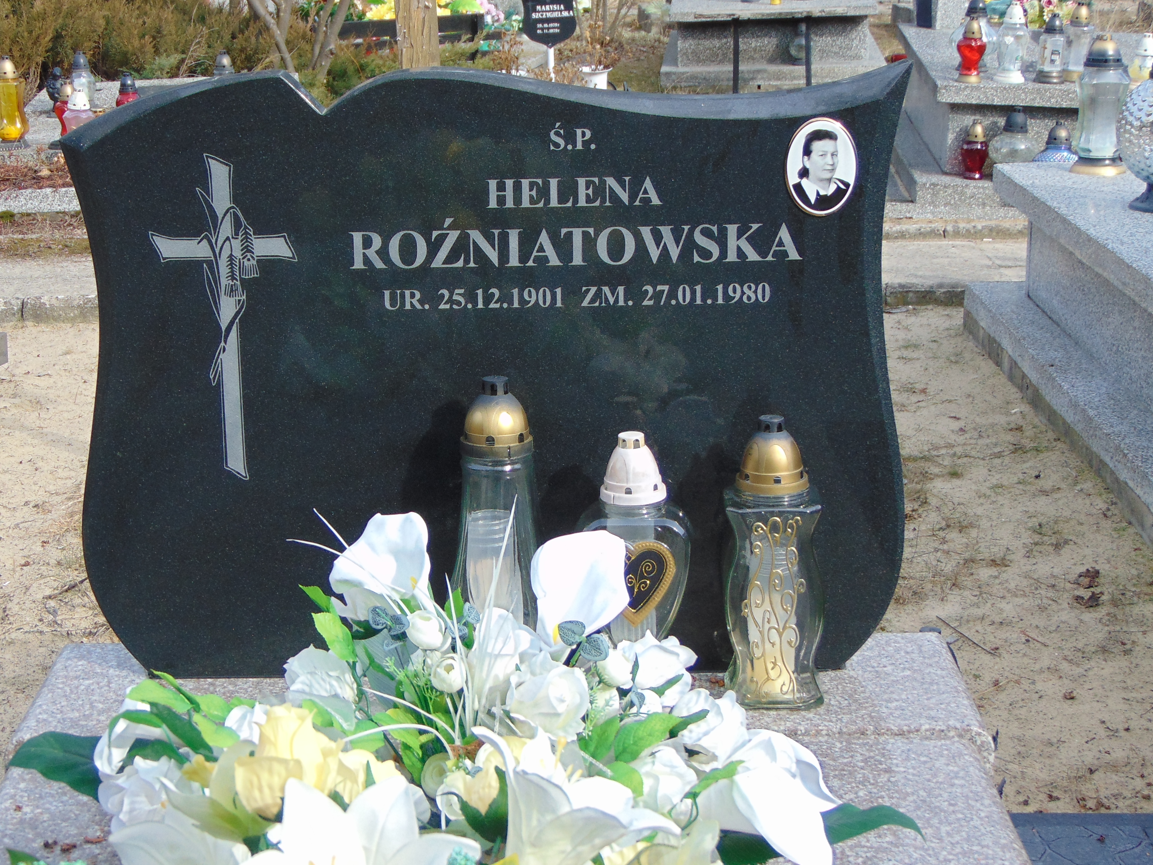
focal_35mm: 75
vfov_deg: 19.6
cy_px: 379
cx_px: 437
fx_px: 2498
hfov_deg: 25.9
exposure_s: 1/400
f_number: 3.6
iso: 80
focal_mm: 10.8
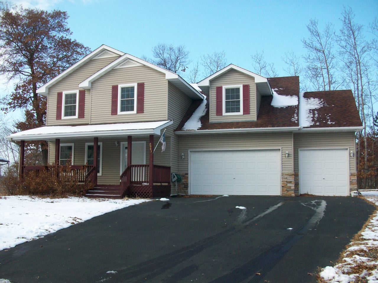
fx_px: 371
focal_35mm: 34
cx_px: 189
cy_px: 142
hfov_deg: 54.0
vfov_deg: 41.8
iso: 80
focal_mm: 5.7
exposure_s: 1/410
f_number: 2.8
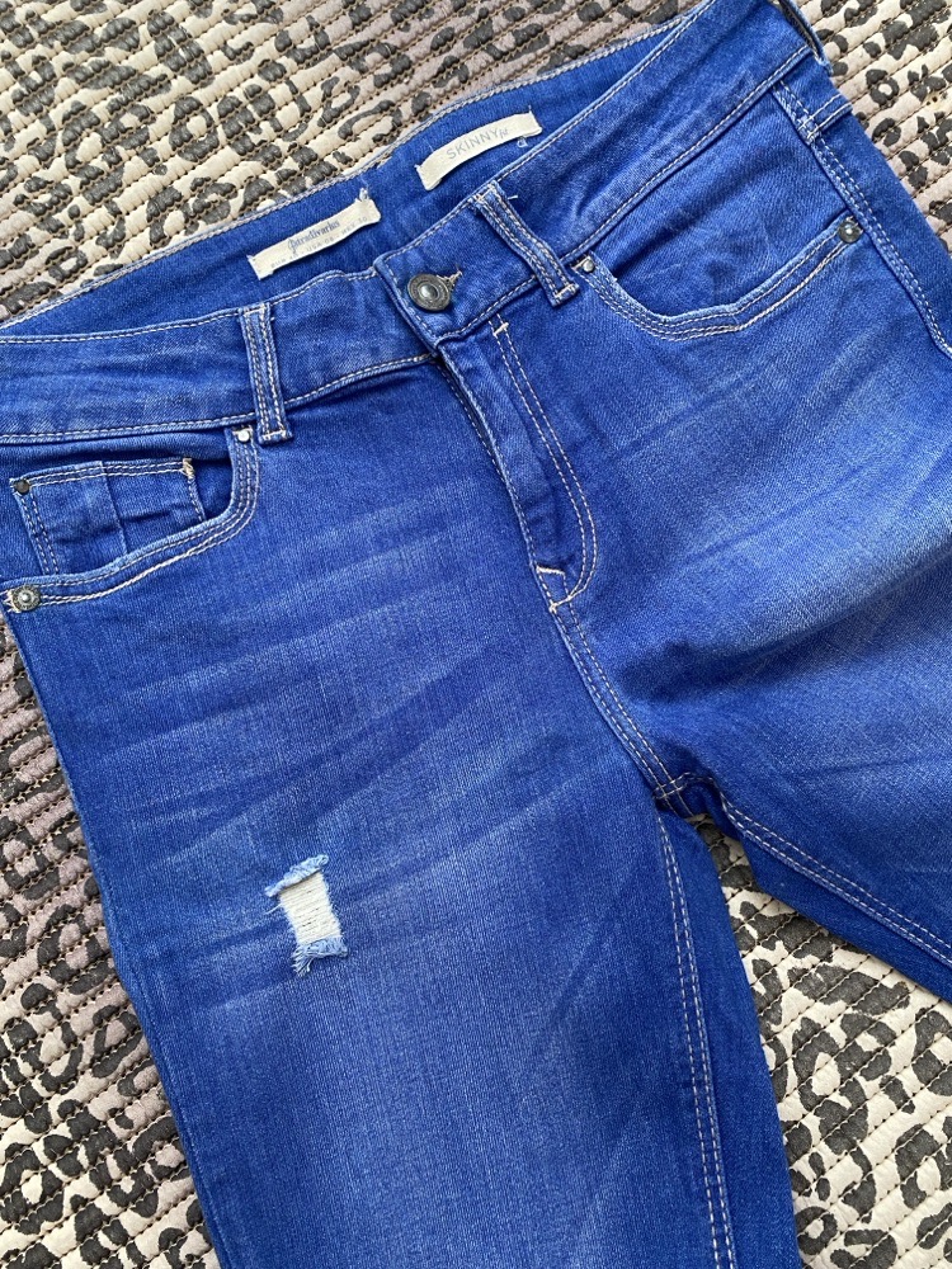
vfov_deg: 67.3
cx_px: 476
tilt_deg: -82.4
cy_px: 634
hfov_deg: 53.1
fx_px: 953
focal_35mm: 26
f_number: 1.8
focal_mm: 4.25
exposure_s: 1/85
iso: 125
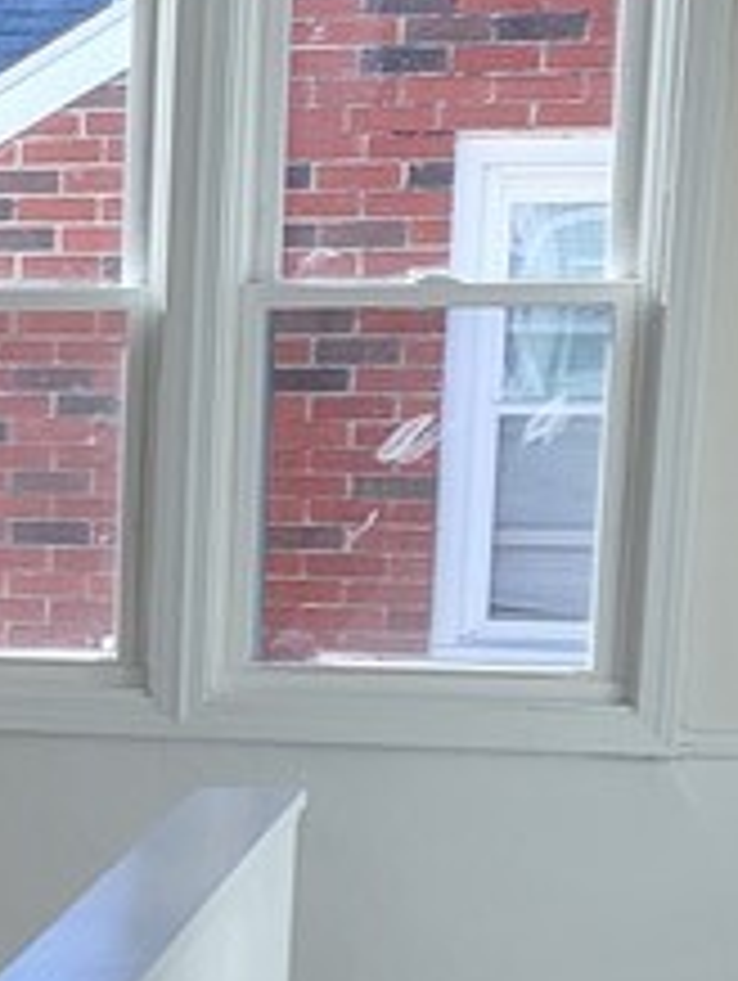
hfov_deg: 11.4
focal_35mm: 122
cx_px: -554
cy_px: 940
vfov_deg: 15.9
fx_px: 3461
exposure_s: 1/157
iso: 40
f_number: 1.8
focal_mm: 5.4
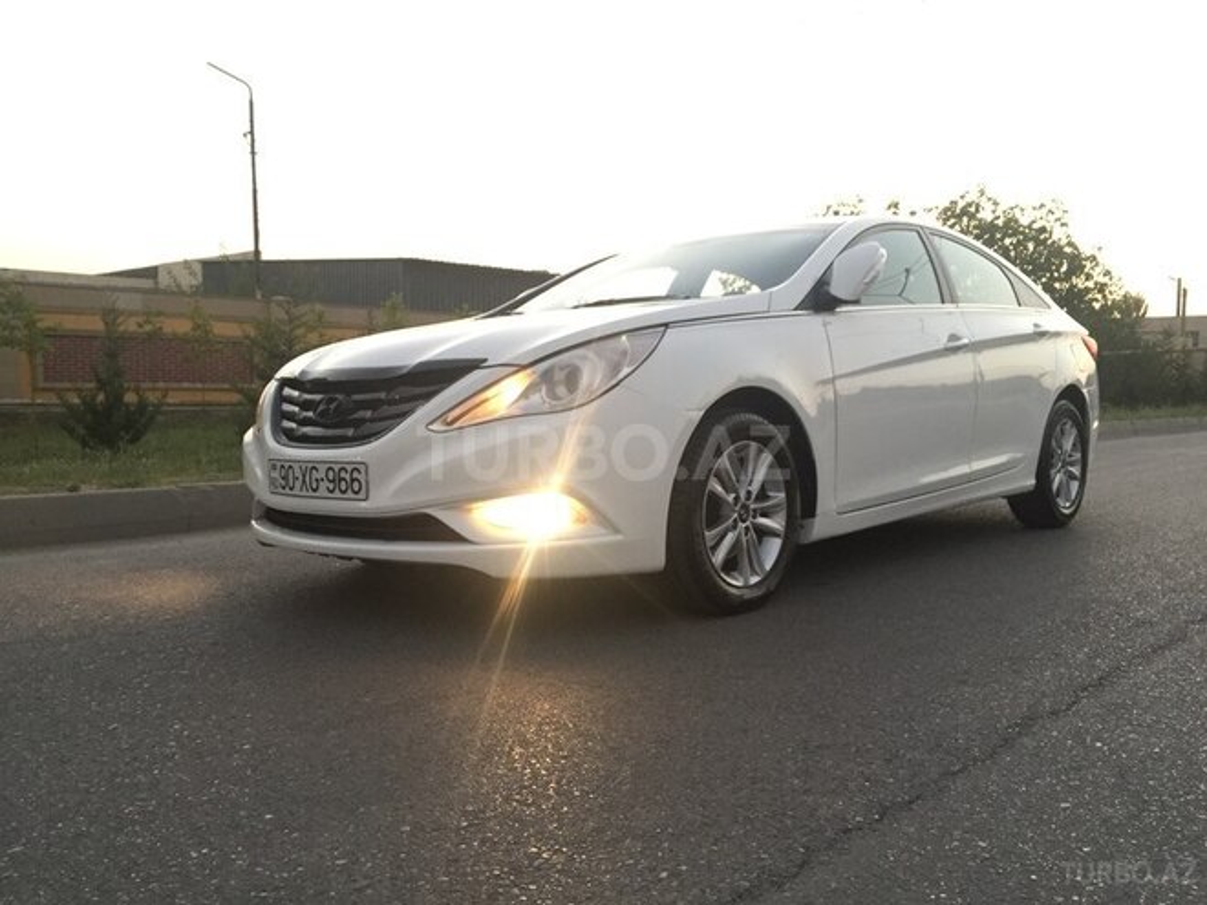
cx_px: 604
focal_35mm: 29
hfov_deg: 61.7
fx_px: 1011
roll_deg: -1.1
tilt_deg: -3.2
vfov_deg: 48.2
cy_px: 452
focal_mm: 4.15
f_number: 2.2
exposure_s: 1/33
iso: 160
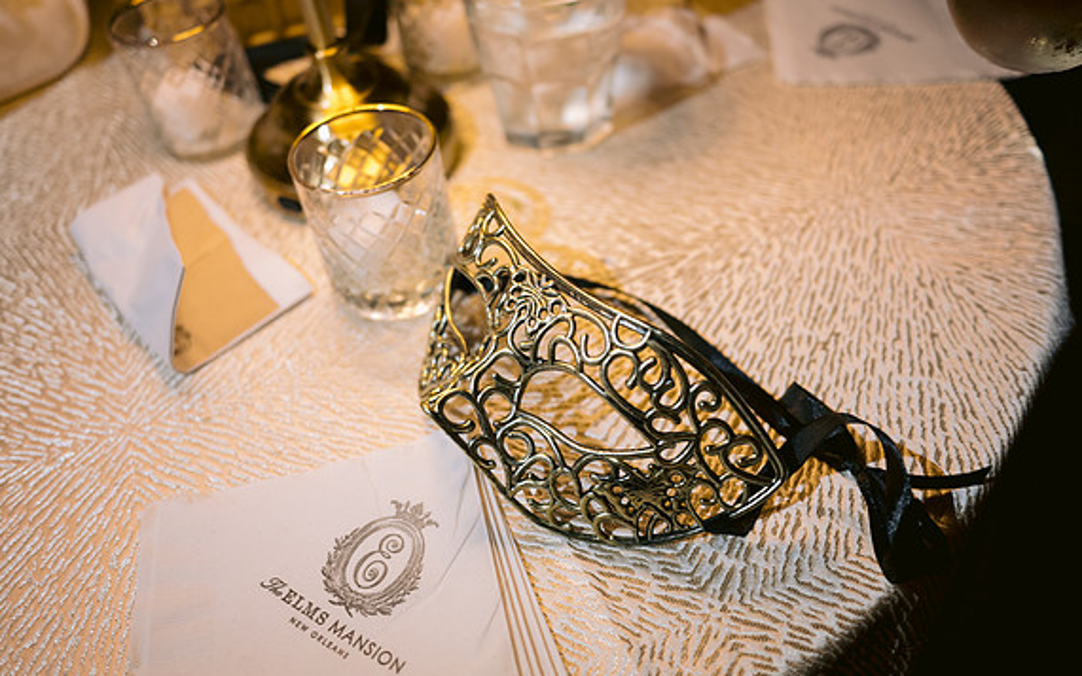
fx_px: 855
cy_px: 329
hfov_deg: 64.6
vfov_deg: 43.2
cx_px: 538
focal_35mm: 29
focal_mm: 28
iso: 800
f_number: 2.8
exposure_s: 1/50
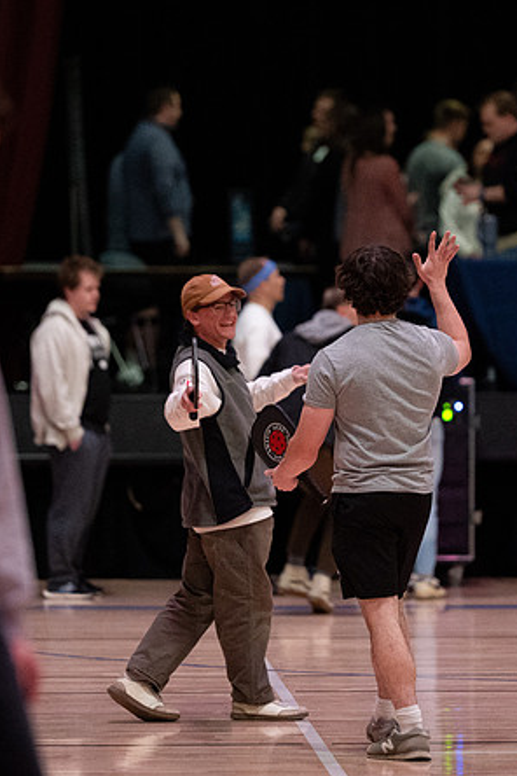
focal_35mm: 304
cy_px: 390
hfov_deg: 4.5
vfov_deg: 6.8
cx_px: 327
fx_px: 6548
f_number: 2.8
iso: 10000
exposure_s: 1/1000
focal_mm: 200
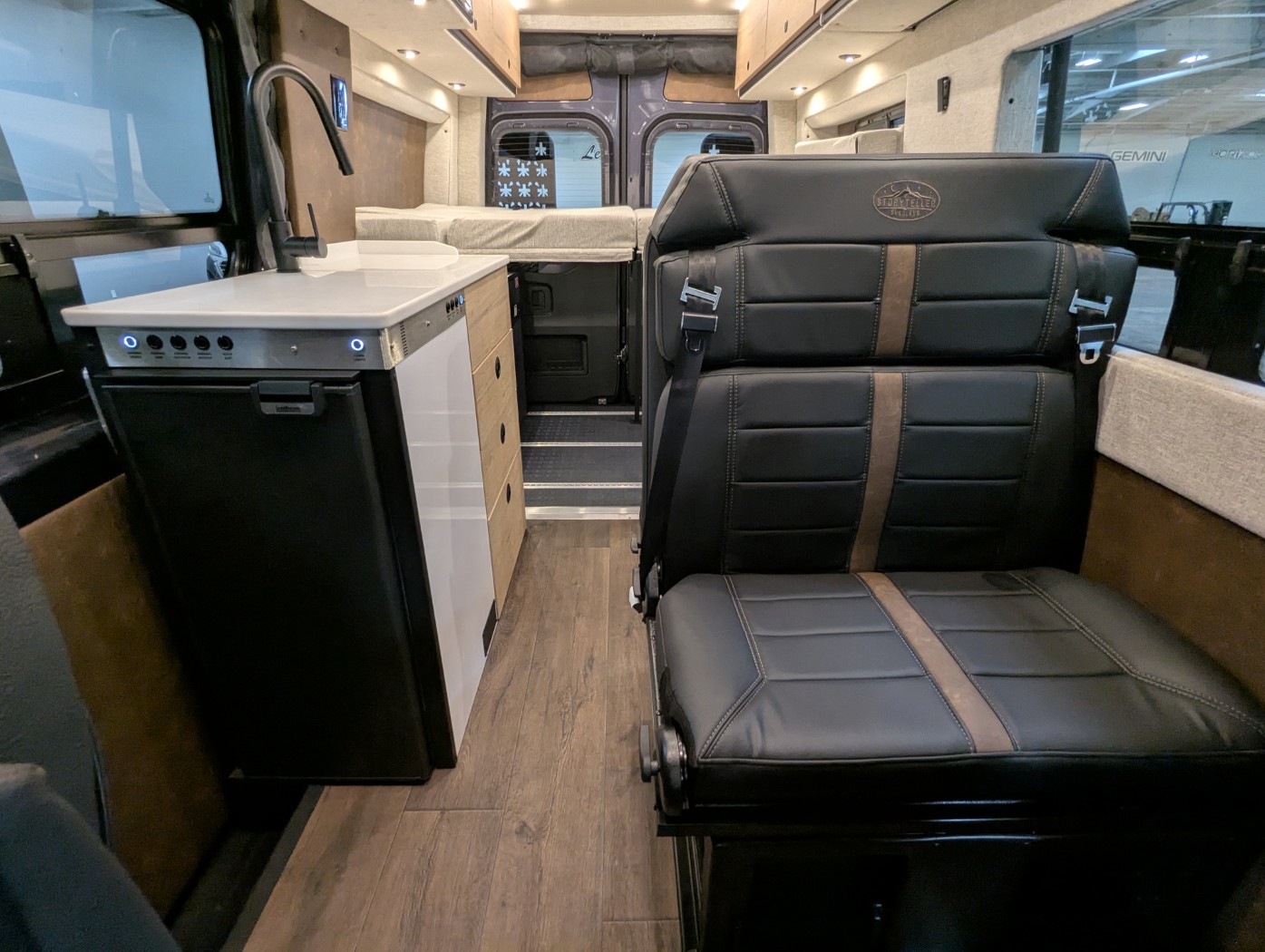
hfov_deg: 94.4
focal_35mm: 16
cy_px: 476
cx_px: 632
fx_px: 585
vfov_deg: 78.2
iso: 217
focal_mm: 2.35
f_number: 2.2
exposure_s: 1/28.6
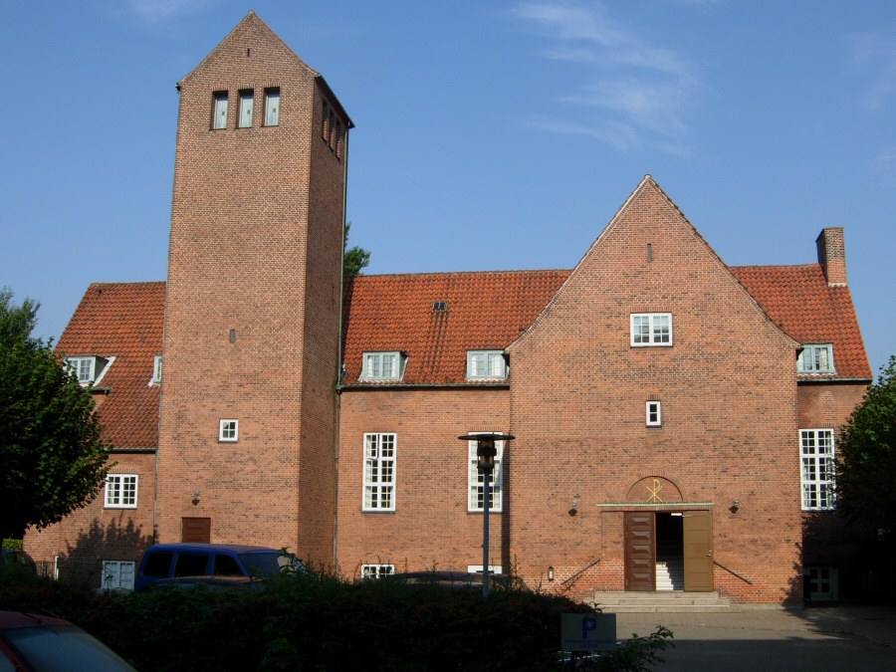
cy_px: 336
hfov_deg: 51.4
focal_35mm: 36
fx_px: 932
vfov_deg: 39.7
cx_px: 448
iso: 50
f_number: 6.1
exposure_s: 1/362
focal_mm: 7.5
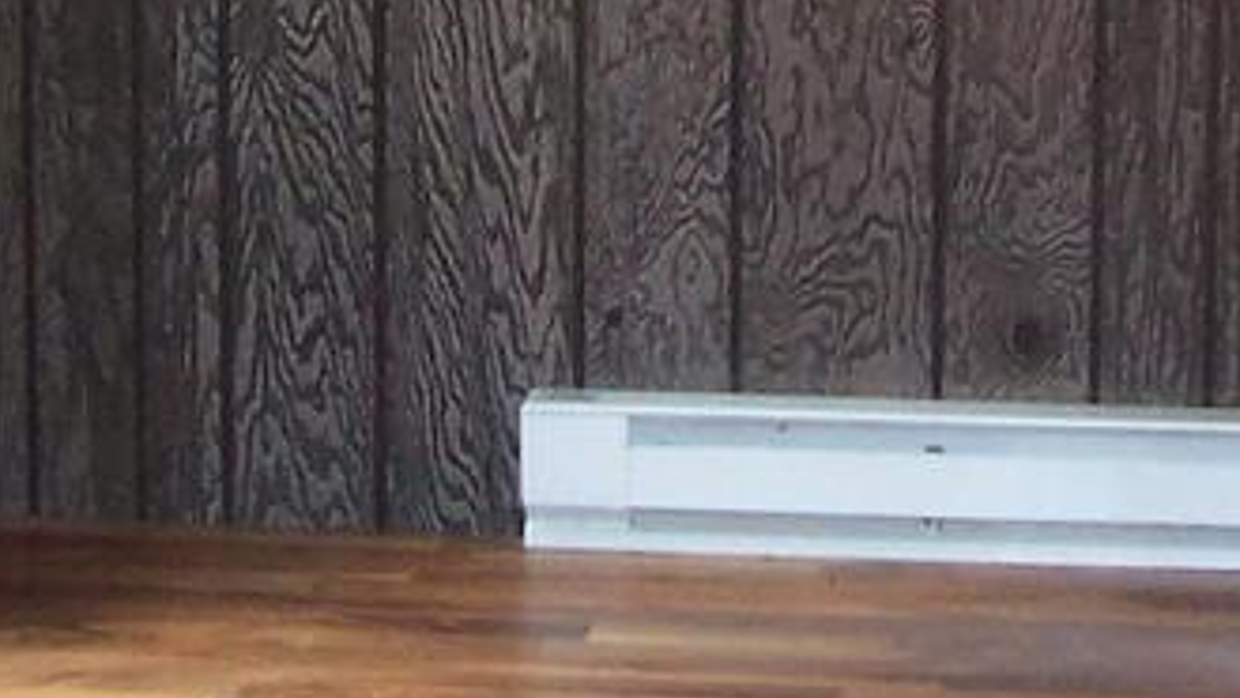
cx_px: 1006
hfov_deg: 13.6
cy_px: -340
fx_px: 5162
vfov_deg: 7.6
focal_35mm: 157
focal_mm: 5.6
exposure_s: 1/60
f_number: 2.8
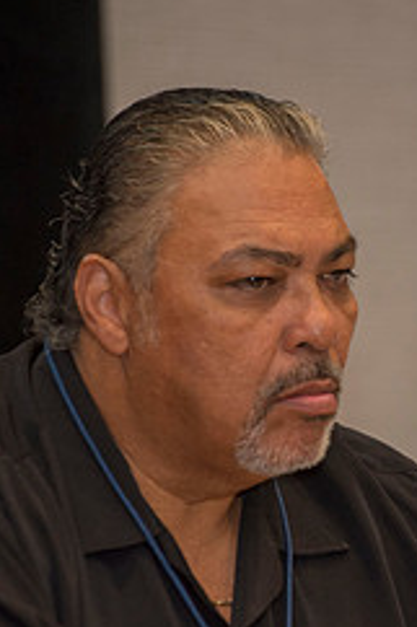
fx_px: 8334
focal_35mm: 479
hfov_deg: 2.9
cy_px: 479
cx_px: 417
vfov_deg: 4.3
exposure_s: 1/320
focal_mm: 200
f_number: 3.2
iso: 1250
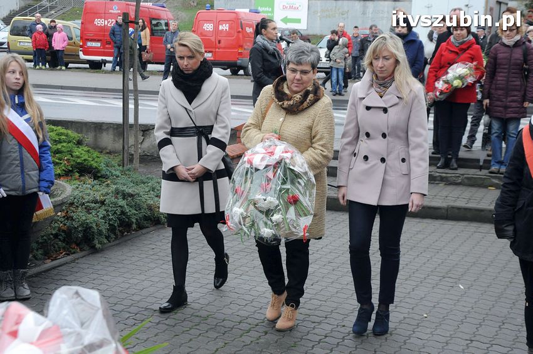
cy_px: 177
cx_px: 266
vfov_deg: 22.6
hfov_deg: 33.4
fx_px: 887
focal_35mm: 60
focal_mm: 40
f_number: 8
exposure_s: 1/250
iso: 1600
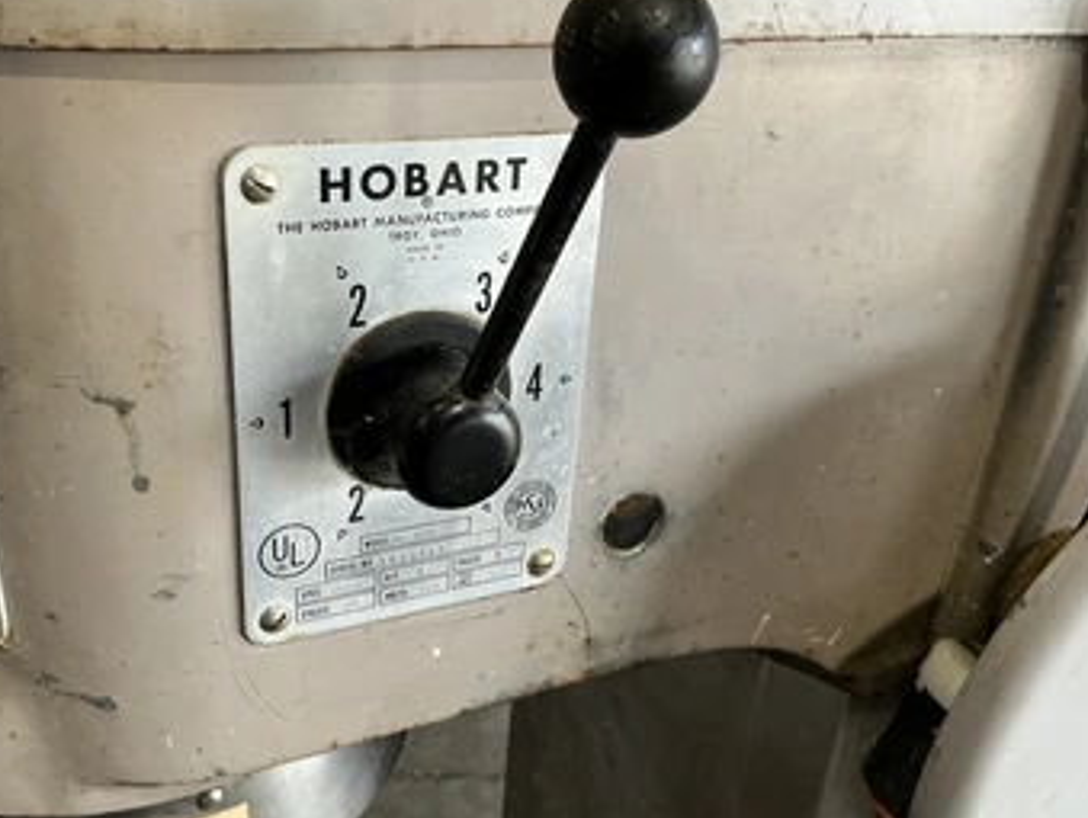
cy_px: 382
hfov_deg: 55.1
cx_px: 465
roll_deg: -3.0
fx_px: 1038
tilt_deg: -24.8
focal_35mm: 33
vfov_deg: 43.0
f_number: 1.8
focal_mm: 3
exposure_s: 1/108
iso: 64
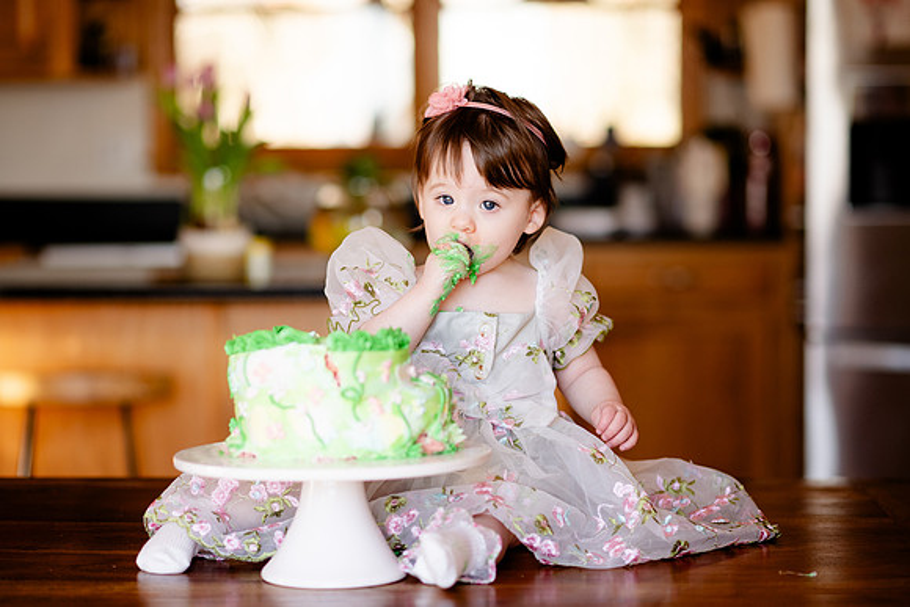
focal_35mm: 93
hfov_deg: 22.0
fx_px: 2343
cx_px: 461
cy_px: 303
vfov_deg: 14.8
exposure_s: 1/500
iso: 250
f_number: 2.2
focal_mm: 85
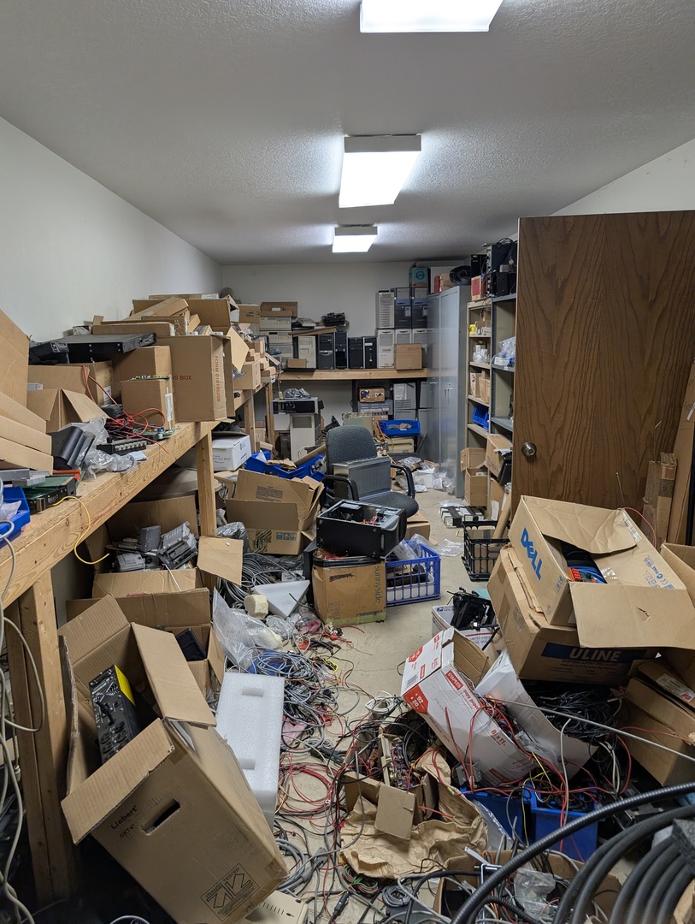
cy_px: 462
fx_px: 641
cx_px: 348
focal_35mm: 24
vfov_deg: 71.5
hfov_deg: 56.9
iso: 131
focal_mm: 6.9
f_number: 1.68
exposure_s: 1/120
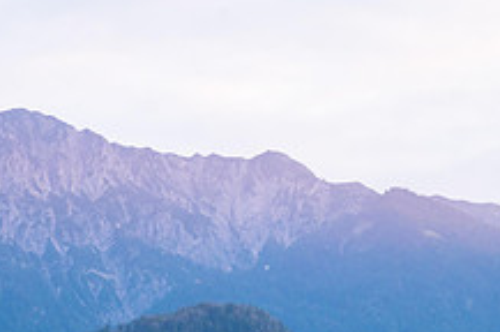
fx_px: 2191
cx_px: -94
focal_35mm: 158
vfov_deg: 8.6
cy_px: 383
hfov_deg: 12.7
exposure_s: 1/125
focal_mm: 59
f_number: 8
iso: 640
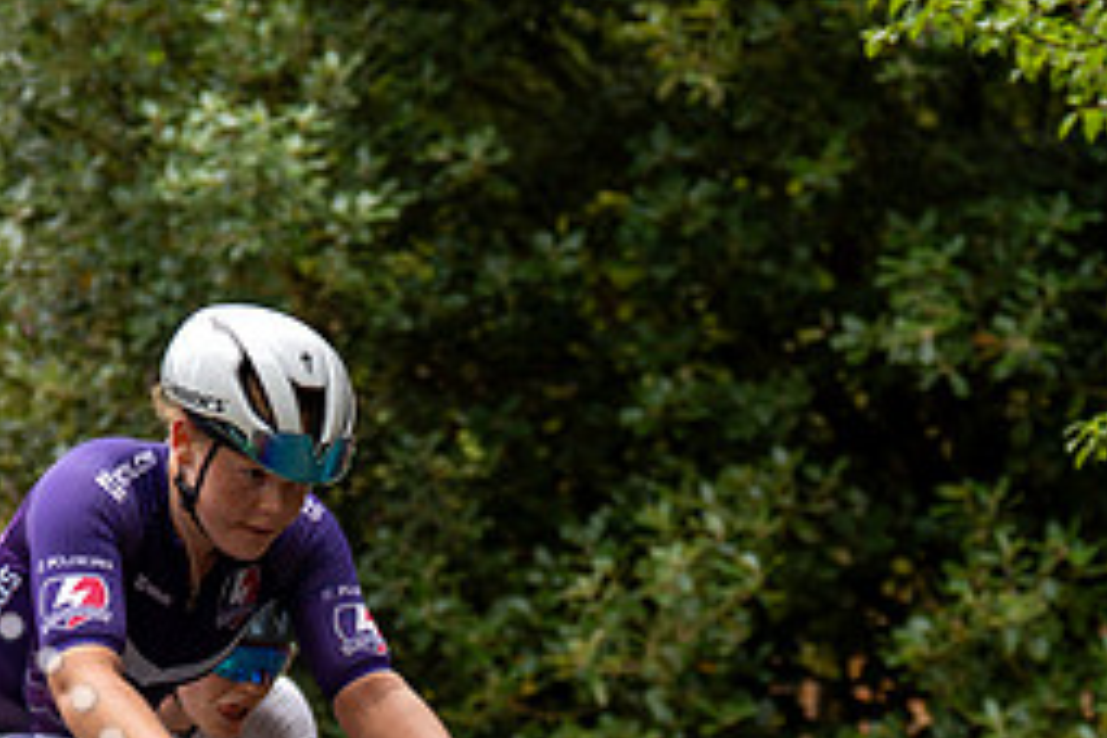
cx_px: 509
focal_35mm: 363
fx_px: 11161
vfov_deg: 3.8
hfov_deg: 5.7
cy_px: 665
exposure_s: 1/800
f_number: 2.8
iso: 640
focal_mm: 95
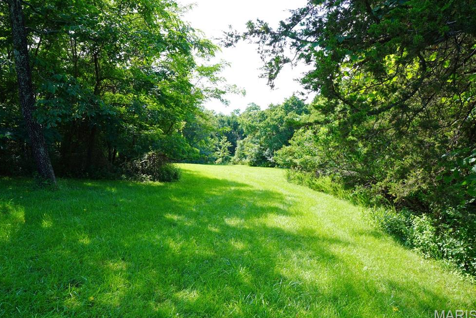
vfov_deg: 54.1
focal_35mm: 24
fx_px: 311
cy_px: 160
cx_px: 234
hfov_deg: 74.8
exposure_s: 1/80
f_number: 5.6
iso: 100
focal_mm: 15
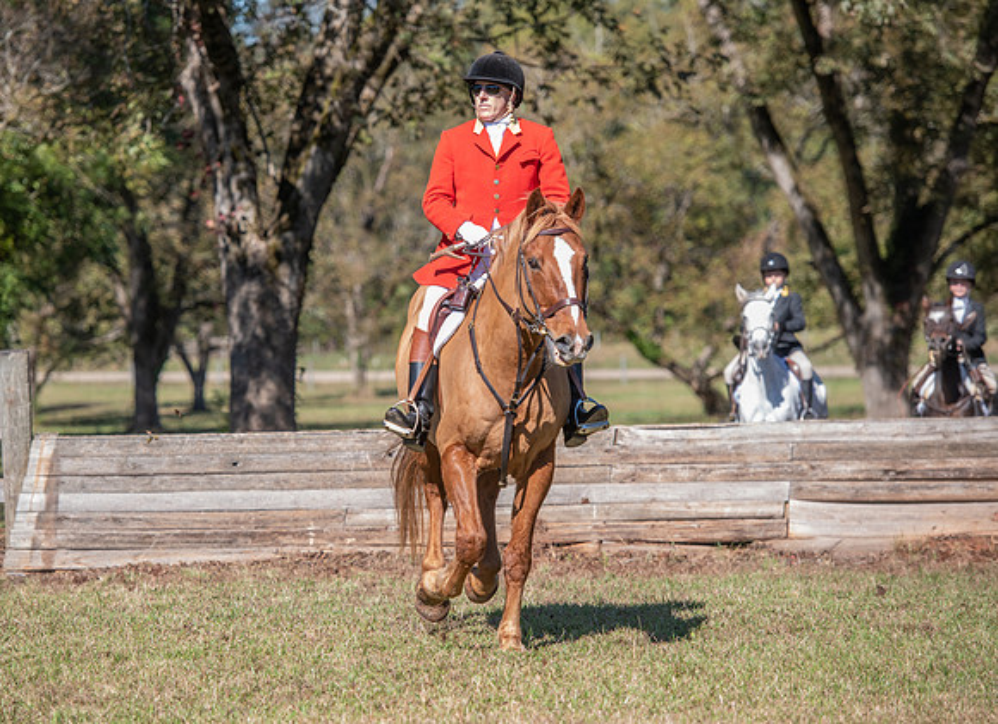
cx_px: 401
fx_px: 5140
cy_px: 397
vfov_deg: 8.1
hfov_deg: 11.1
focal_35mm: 180
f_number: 4
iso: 280
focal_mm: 155
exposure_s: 1/400
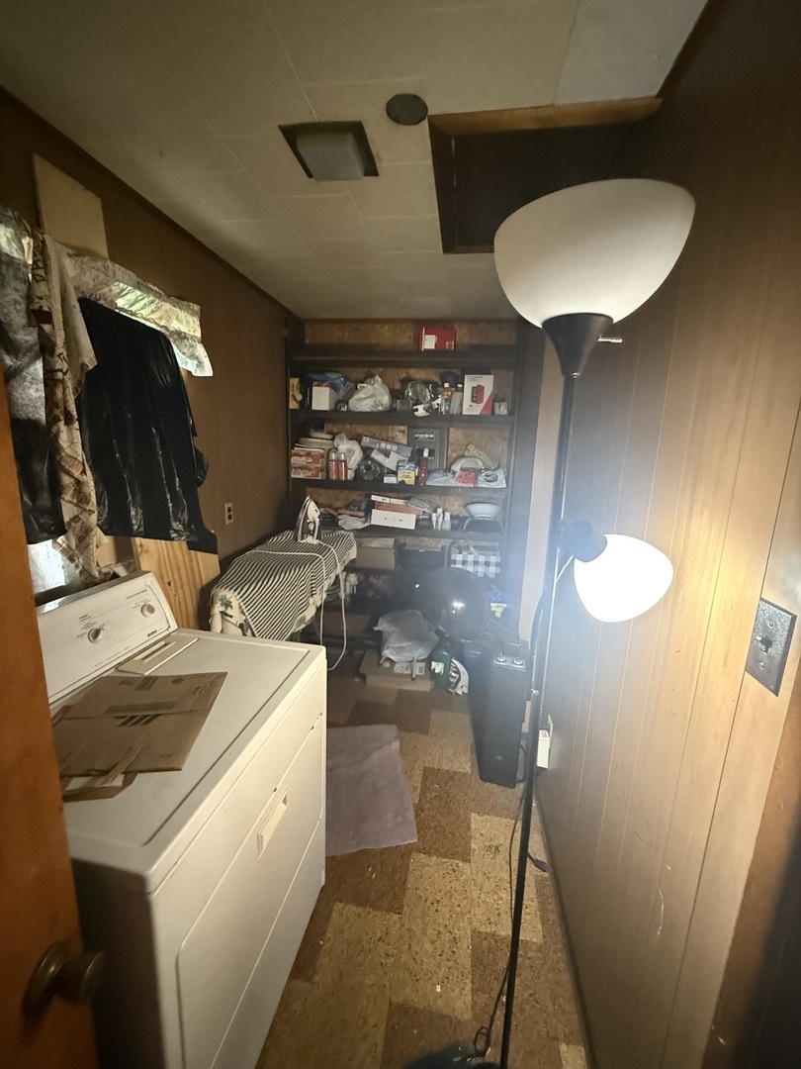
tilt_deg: -11.3
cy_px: 534
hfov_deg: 85.7
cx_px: 400
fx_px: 432
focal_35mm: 14
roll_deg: -4.1
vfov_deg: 102.1
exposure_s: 1/40
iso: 1250
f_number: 2.2
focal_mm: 2.22
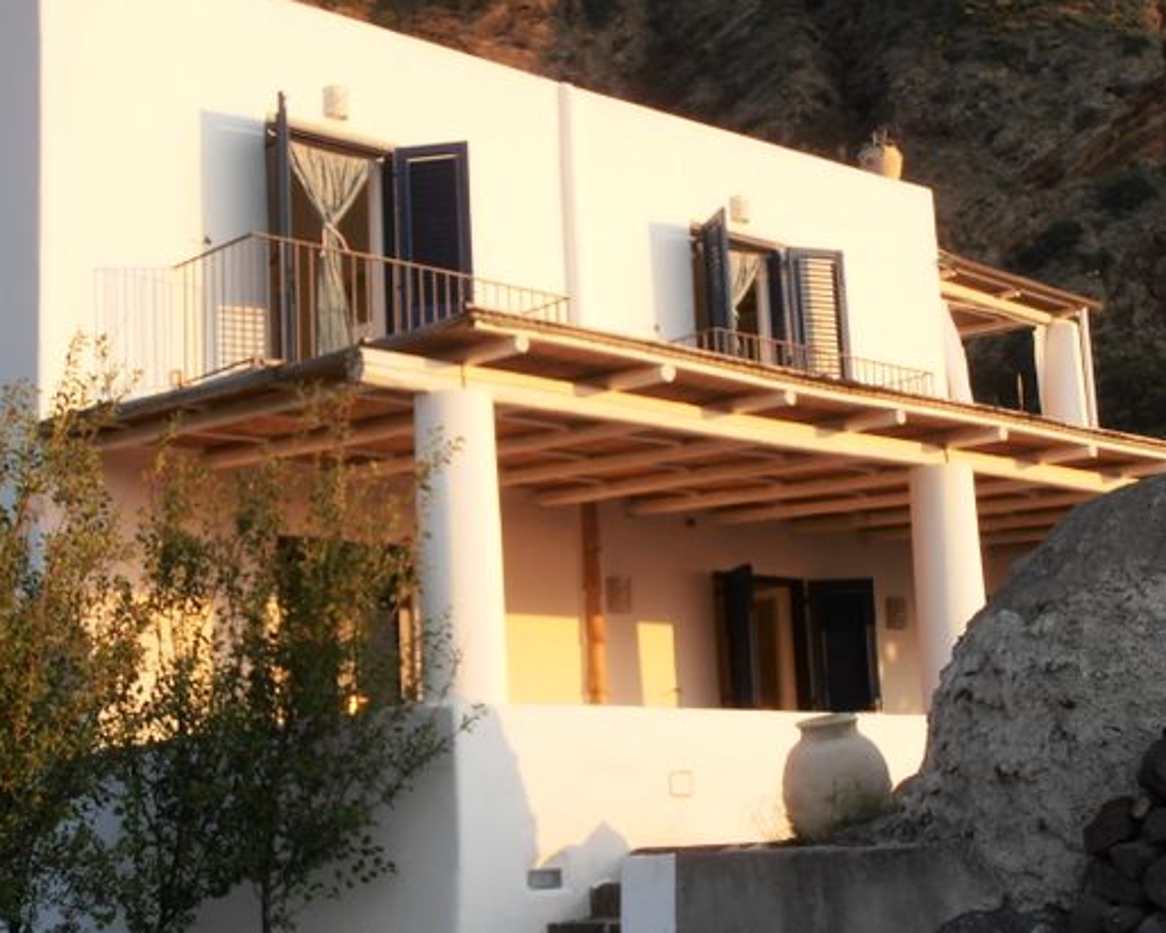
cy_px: 470
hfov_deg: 29.1
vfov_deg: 23.5
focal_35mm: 65
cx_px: 603
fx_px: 2243
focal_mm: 10.04
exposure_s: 1/125
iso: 80
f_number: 4.5
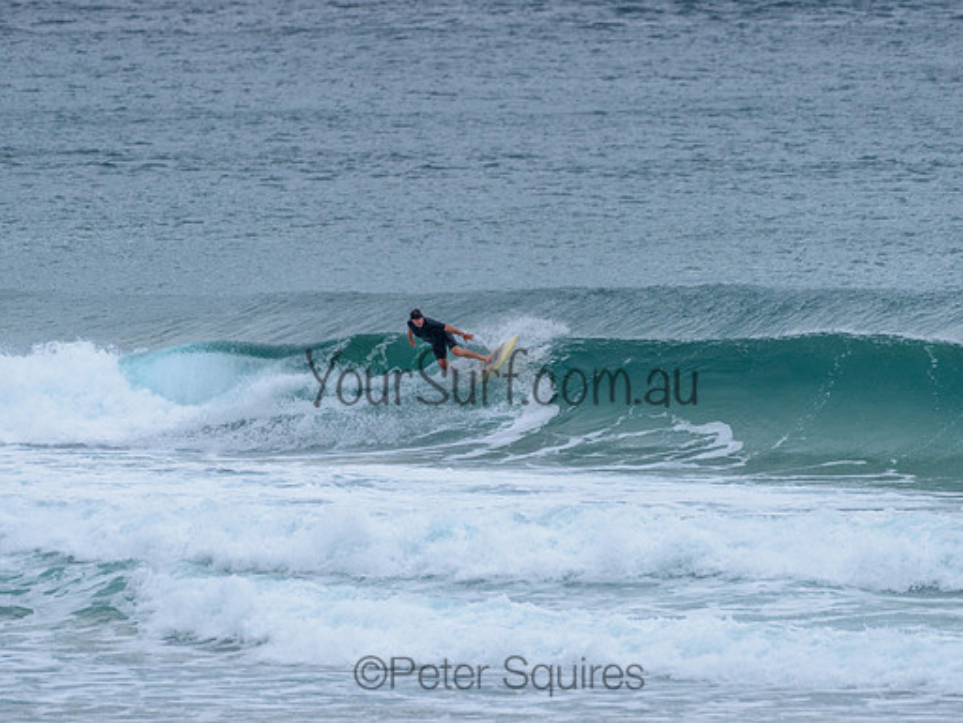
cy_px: 352
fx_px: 18560
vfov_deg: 2.2
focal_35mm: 667
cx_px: 485
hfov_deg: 3.0
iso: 500
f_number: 5.6
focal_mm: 500
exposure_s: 1/2000
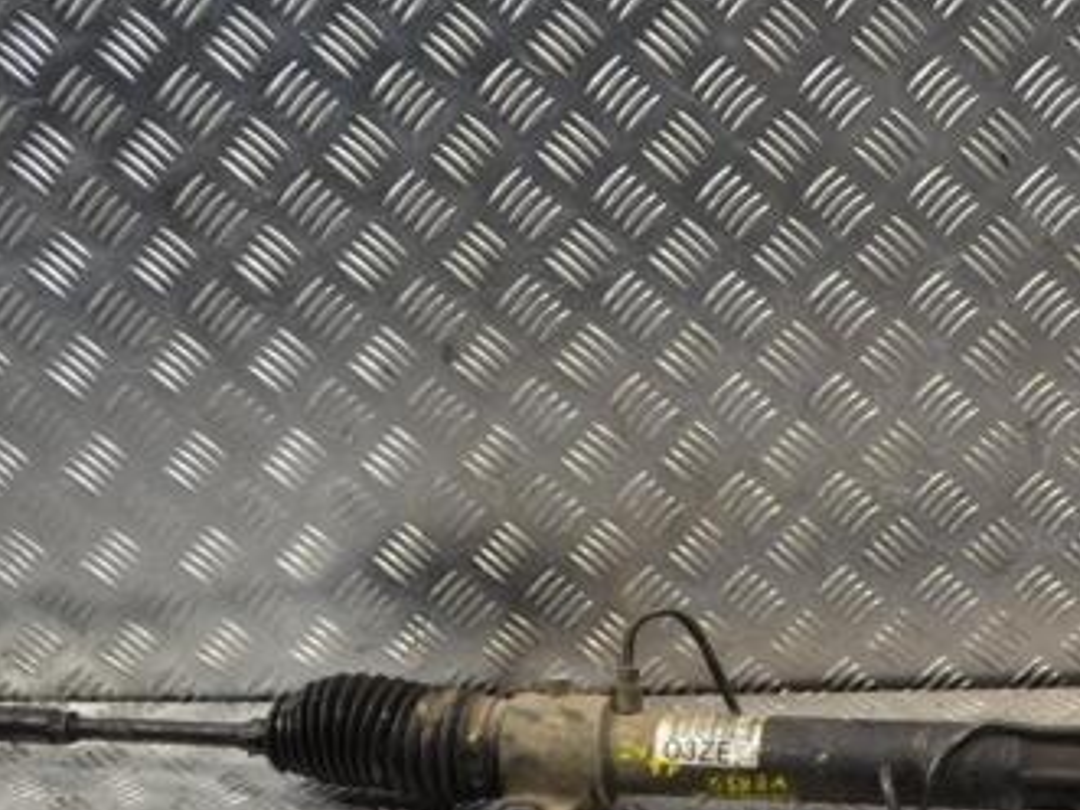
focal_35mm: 68
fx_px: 2121
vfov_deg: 21.5
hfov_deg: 27.6
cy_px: 575
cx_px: 966
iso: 400
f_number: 5
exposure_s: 1/100
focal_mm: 26
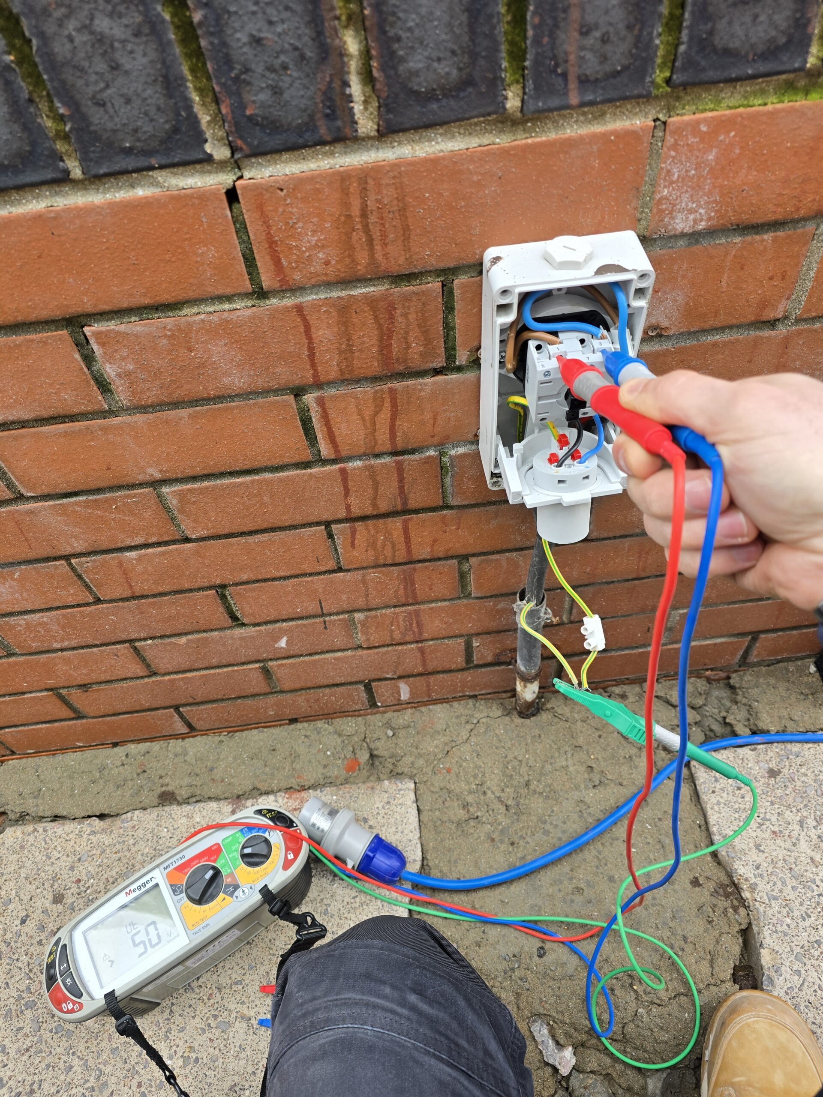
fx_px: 729
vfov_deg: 73.9
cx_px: 412
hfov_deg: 58.9
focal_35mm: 23
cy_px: 548
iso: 80
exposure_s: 1/180
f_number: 1.7
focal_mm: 6.3
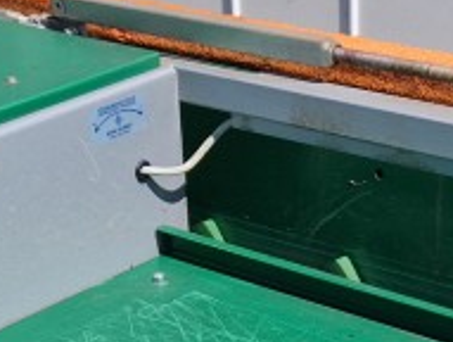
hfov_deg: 16.0
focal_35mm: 123
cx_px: 268
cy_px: 542
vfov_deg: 11.5
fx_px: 1613
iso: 50
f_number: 1.8
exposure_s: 1/1948
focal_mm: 5.4
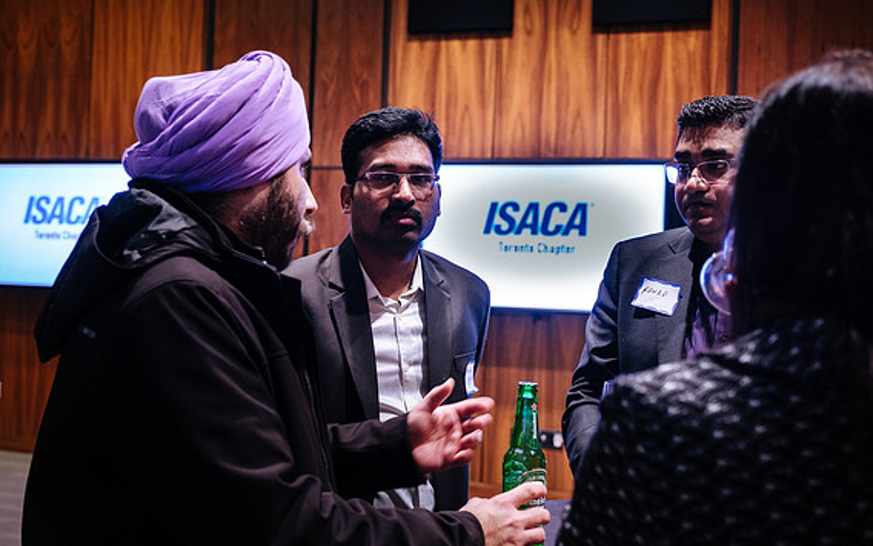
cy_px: 278
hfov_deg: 40.3
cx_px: 440
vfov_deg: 25.8
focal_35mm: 50
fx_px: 1190
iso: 800
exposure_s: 1/60
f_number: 3.2
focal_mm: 32.1
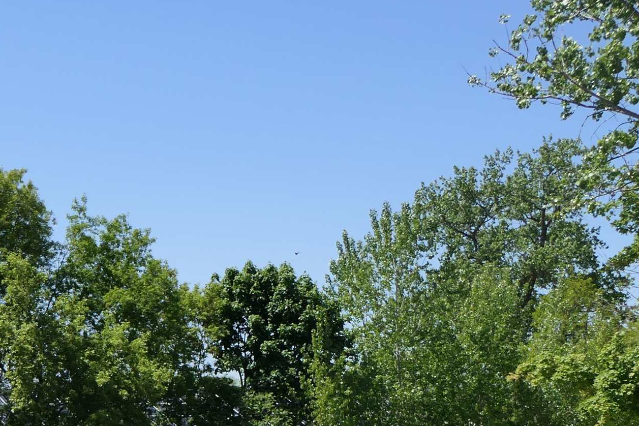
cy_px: 491
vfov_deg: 15.1
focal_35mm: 88
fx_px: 1562
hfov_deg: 22.9
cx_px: 168
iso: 125
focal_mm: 13.2
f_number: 4
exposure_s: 1/1300
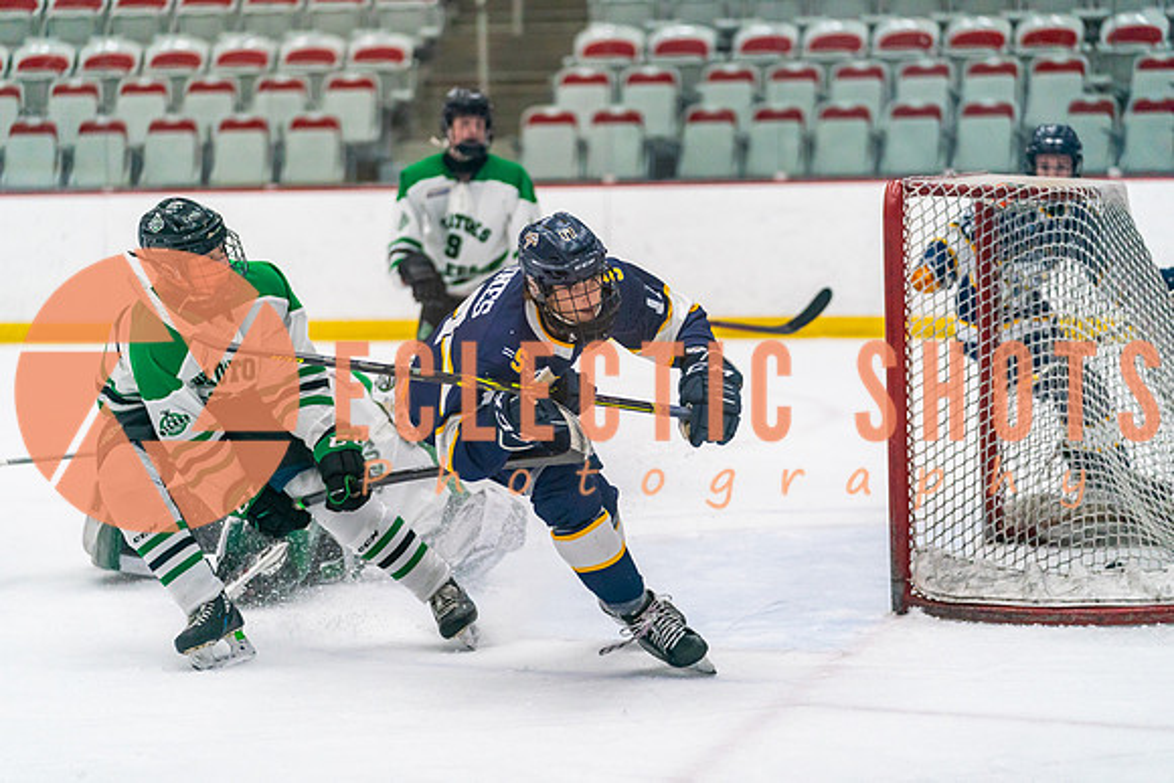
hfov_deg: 16.6
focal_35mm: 123
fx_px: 4012
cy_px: 392
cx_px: 587
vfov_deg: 11.2
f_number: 2.8
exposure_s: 1/1250
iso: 3200
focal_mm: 123
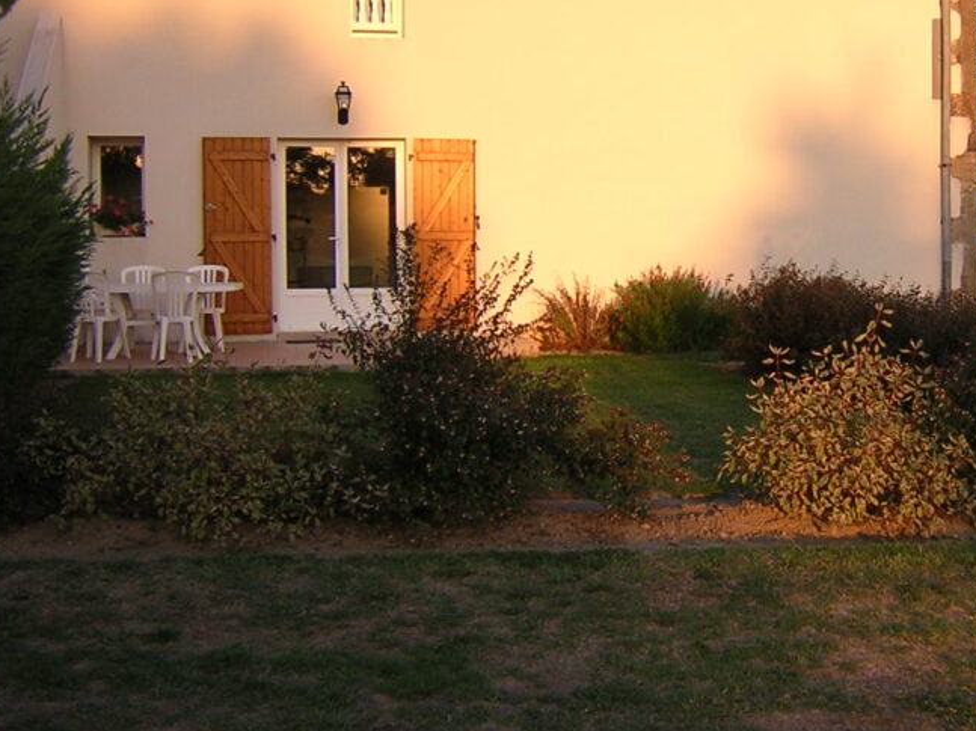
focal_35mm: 57
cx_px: 754
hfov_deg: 33.0
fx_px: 1607
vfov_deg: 25.5
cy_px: 250
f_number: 2.6
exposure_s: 1/308
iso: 100
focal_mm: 4.7
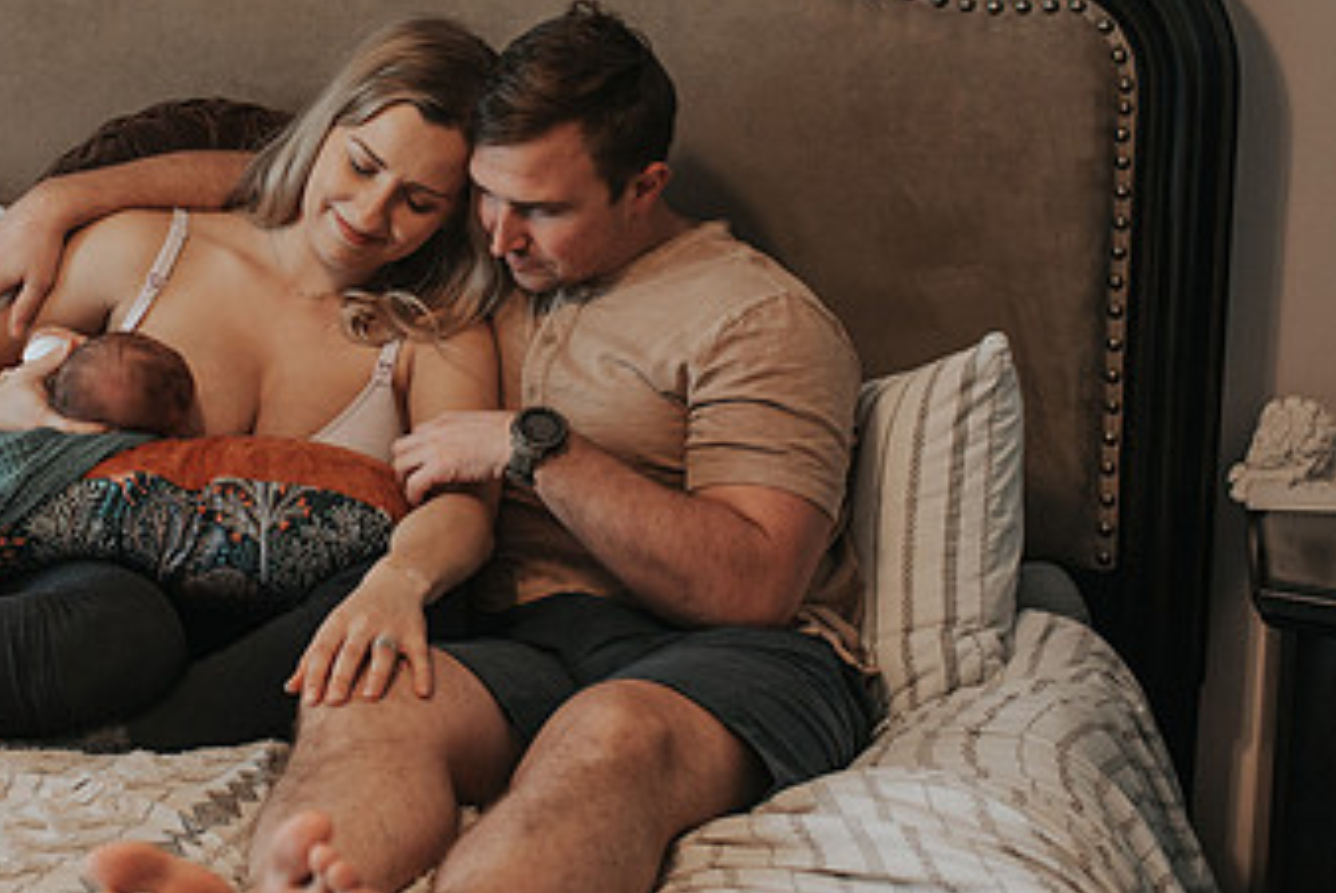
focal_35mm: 69
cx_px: 324
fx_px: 2563
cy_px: 308
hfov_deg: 28.8
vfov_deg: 19.7
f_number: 2.8
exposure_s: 1/250
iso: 1000
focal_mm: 35
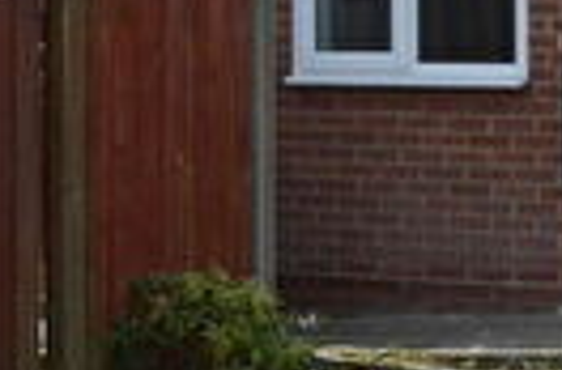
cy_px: -62
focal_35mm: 143
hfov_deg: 13.3
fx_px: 2224
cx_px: 924
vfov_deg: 9.4
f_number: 8
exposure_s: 1/250
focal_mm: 18
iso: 125
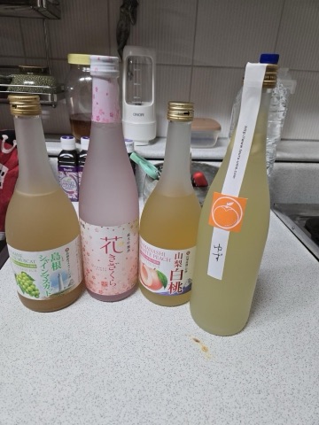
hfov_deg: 58.9
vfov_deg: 73.9
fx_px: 283
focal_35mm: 23
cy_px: 212
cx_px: 160
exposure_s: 1/120
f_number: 1.8
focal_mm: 5.4
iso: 400
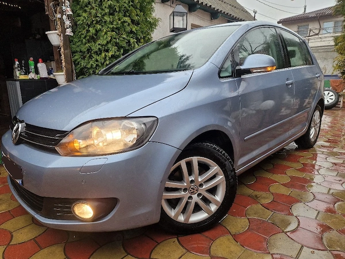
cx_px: 172
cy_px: 130
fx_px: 229
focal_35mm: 23
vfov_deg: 58.9
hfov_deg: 73.9
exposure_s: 1/182
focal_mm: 5.4
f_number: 1.8
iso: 125
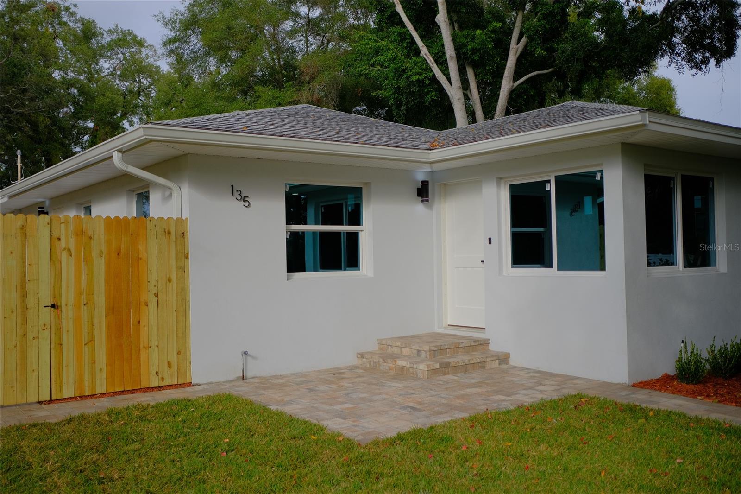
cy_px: 247
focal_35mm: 35
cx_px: 370
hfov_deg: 54.4
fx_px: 720
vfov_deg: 37.8
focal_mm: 23
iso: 200
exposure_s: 1/2000
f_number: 2.2
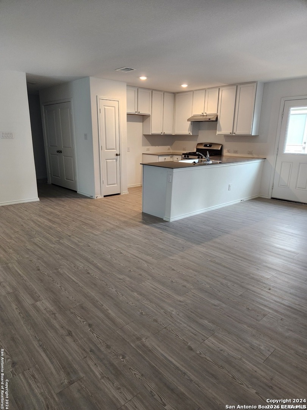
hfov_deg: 58.9
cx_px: 154
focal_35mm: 23
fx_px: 272
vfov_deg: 73.9
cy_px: 205
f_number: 1.8
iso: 250
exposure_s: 1/120
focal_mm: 5.4
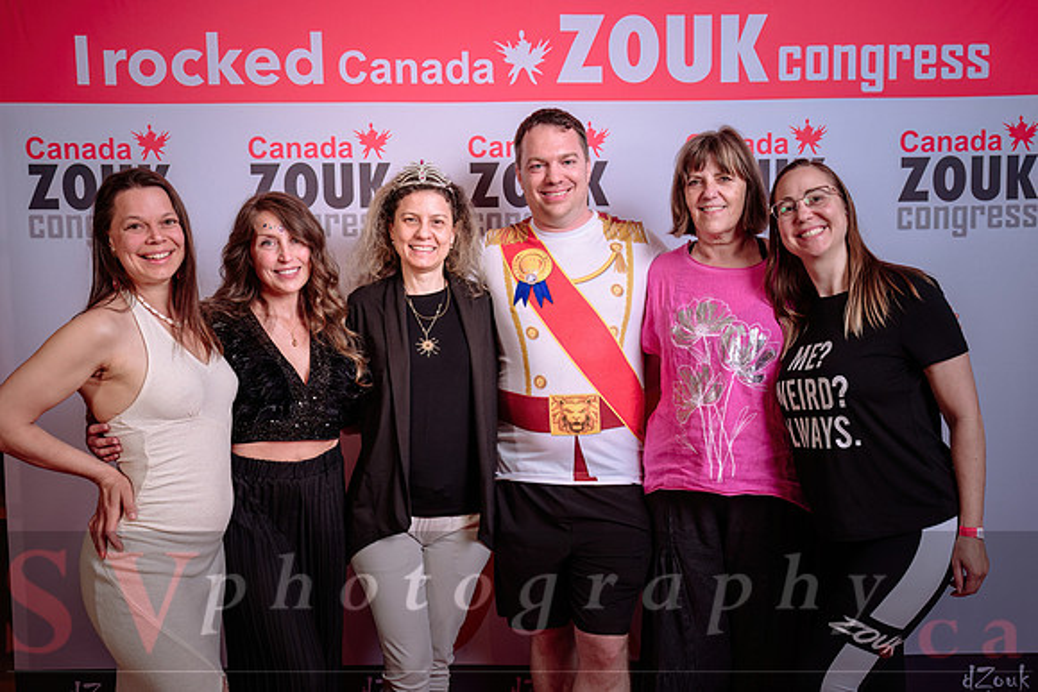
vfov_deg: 35.9
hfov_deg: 51.8
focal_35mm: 37
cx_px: 536
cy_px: 345
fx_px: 1068
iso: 100
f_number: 5
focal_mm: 35
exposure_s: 1/160
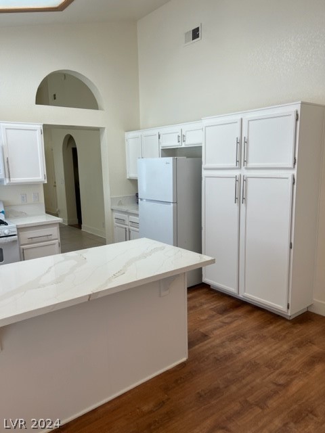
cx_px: 162
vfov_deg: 67.3
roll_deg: +1.6
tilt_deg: -8.6
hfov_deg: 53.1
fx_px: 325
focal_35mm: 26
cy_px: 216
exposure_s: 1/120
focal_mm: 5.7
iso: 40
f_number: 1.5
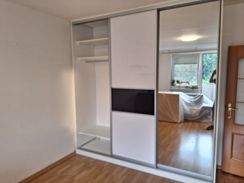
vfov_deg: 58.9
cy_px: 92
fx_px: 162
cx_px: 122
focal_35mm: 23
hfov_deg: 73.9
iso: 125
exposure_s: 1/40
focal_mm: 5.54
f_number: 1.8
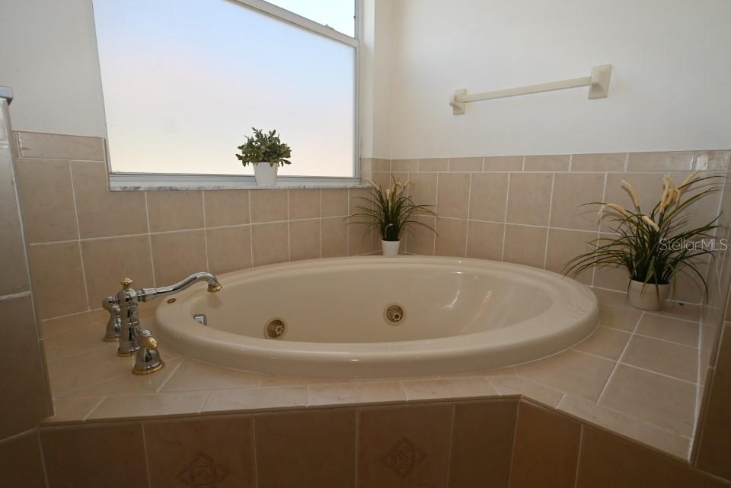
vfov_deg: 67.4
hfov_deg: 90.0
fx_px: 365
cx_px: 366
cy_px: 244
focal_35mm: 18
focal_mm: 12
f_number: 5.6
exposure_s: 1/125
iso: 200
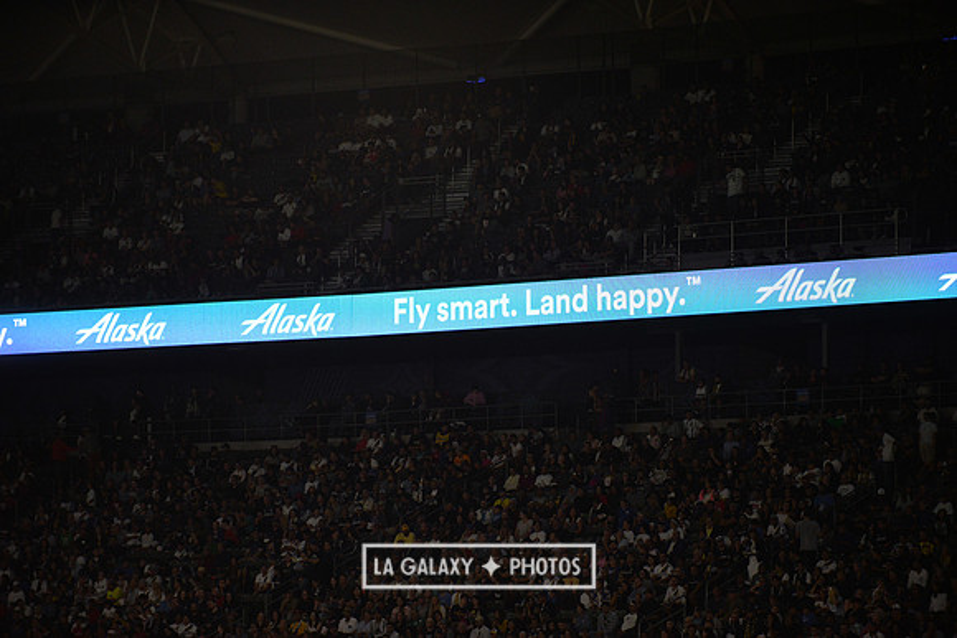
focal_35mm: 200
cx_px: 478
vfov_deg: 6.9
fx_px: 5318
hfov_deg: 10.3
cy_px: 319
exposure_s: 1/3200
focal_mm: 200
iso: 1600
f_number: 2.8
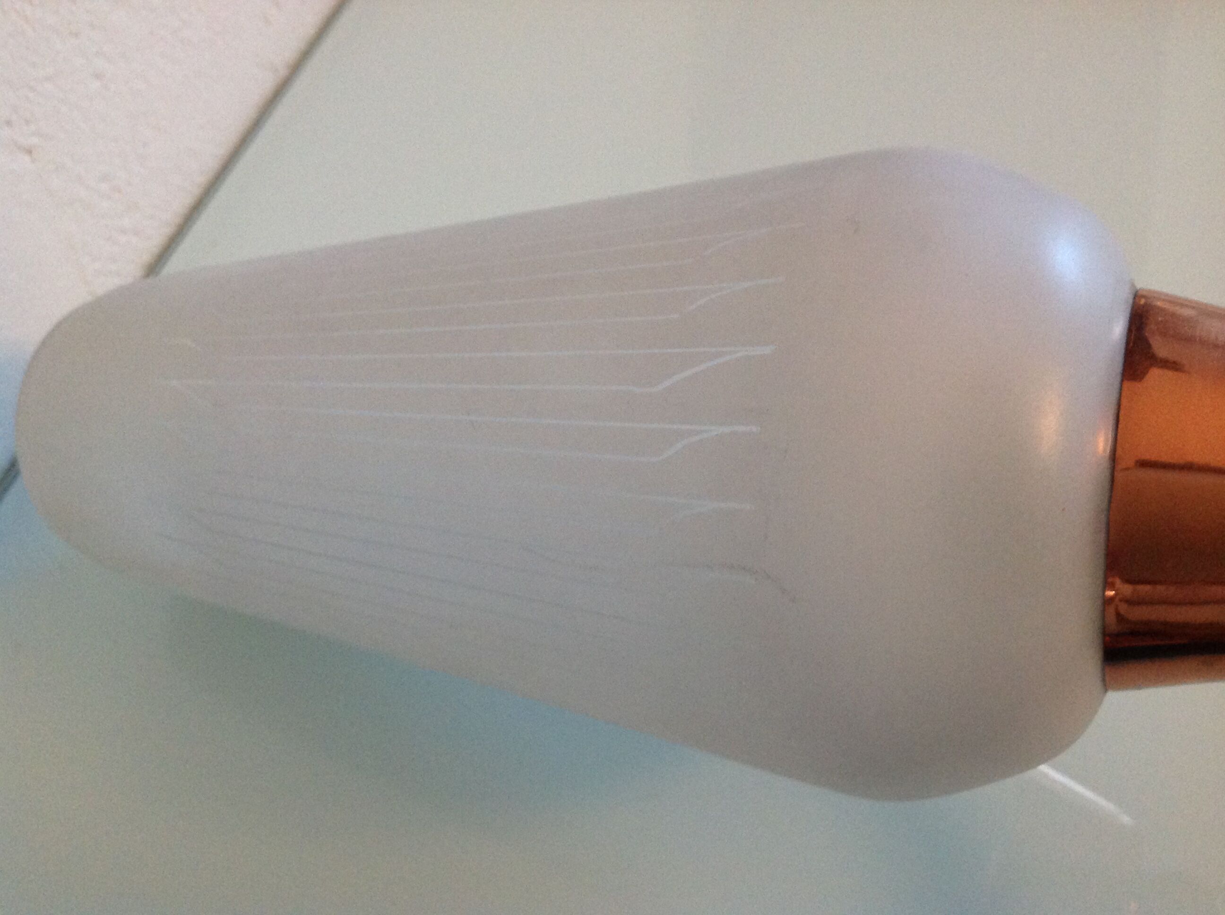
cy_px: 458
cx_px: 612
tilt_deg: -54.9
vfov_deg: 40.6
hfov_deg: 52.7
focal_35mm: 35
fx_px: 1237
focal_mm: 4.28
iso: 320
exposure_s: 1/17
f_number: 2.4
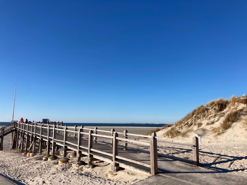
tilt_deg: +12.0
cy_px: 92
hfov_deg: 63.4
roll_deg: -1.1
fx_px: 200
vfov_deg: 49.7
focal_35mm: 28
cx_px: 124
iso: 20
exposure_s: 1/2667
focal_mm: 3.99
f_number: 1.8
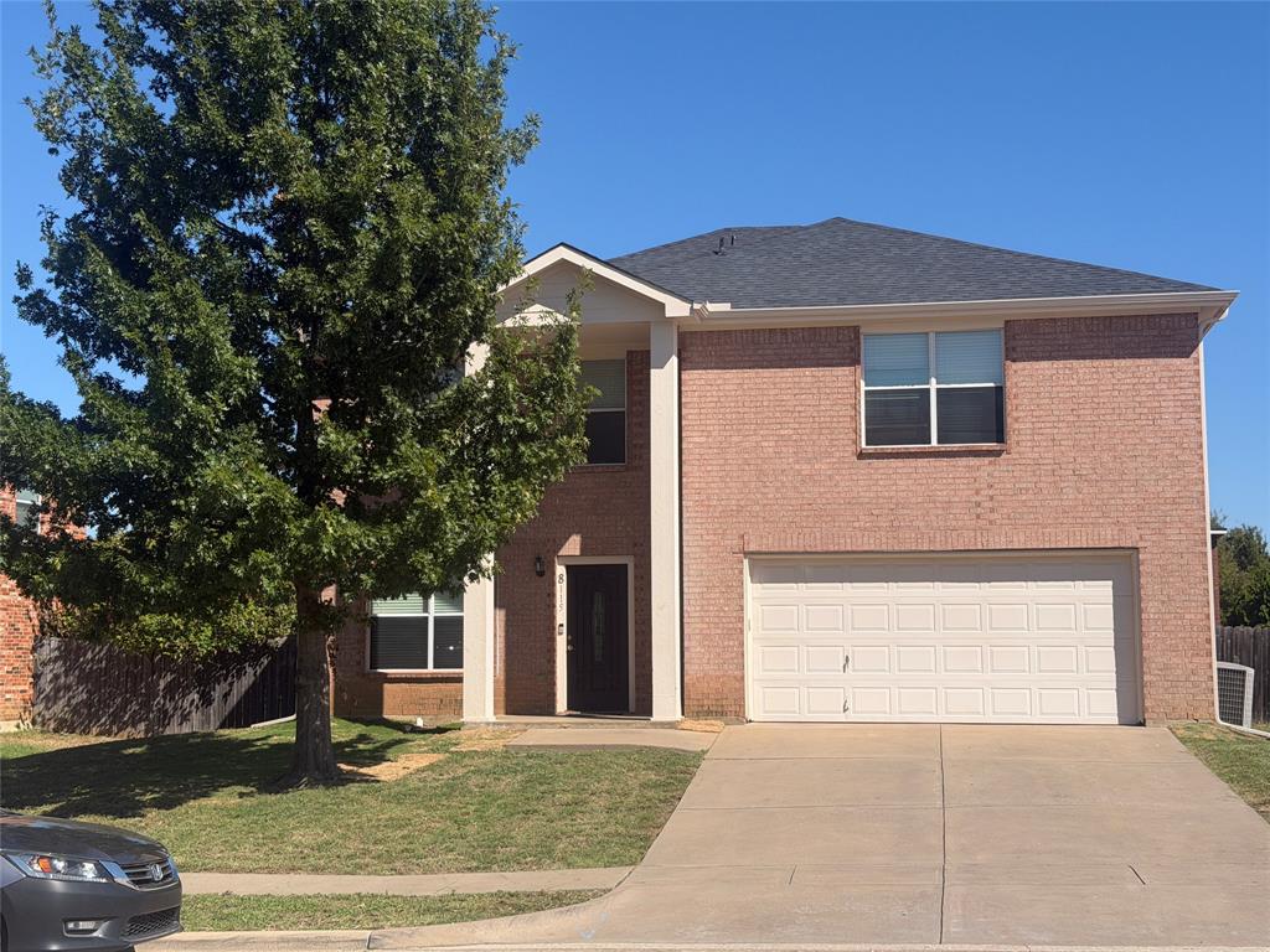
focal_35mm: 48
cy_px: 476
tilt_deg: +6.8
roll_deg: +0.4
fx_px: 1761
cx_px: 635
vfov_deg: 30.3
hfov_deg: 39.7
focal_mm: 6.76
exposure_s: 1/5208
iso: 64
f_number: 1.78
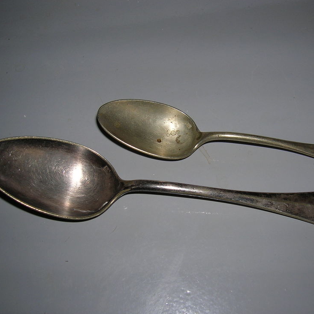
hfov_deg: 40.9
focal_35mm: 41
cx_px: 172
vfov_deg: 40.9
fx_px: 421
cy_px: 159
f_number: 2.9
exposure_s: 1/60.1
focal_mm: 5.7
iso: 50
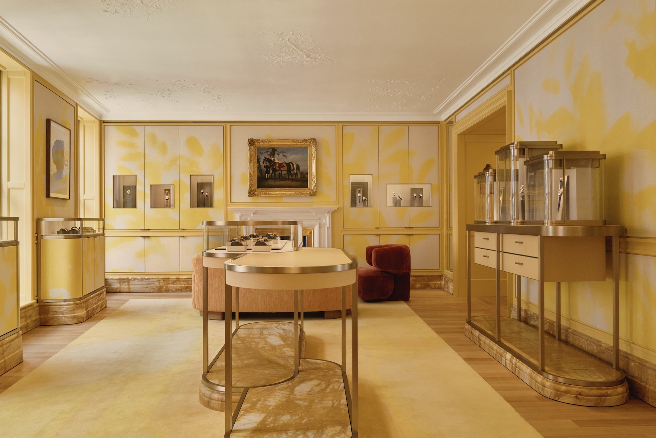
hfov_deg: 63.6
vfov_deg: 45.0
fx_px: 529
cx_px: 328
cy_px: 219
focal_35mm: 29
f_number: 11
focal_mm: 29
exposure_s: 1/100
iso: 3200
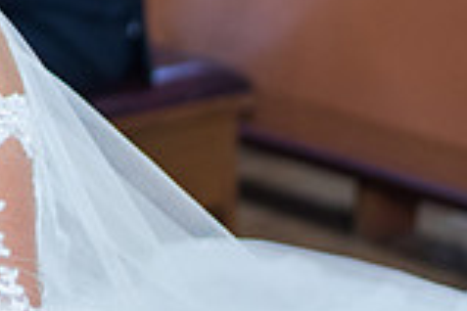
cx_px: -207
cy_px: -91
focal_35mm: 206
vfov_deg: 6.6
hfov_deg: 9.7
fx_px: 2672
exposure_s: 1/200
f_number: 1.8
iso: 1600
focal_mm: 50
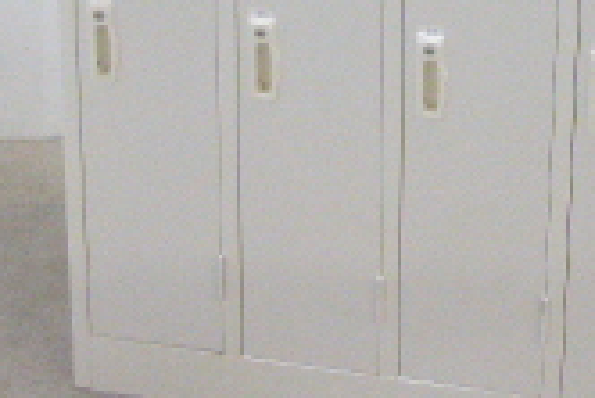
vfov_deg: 12.7
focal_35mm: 100
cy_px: -280
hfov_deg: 20.4
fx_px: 1654
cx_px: 373
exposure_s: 1/10
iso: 400
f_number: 3.1
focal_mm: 4.5
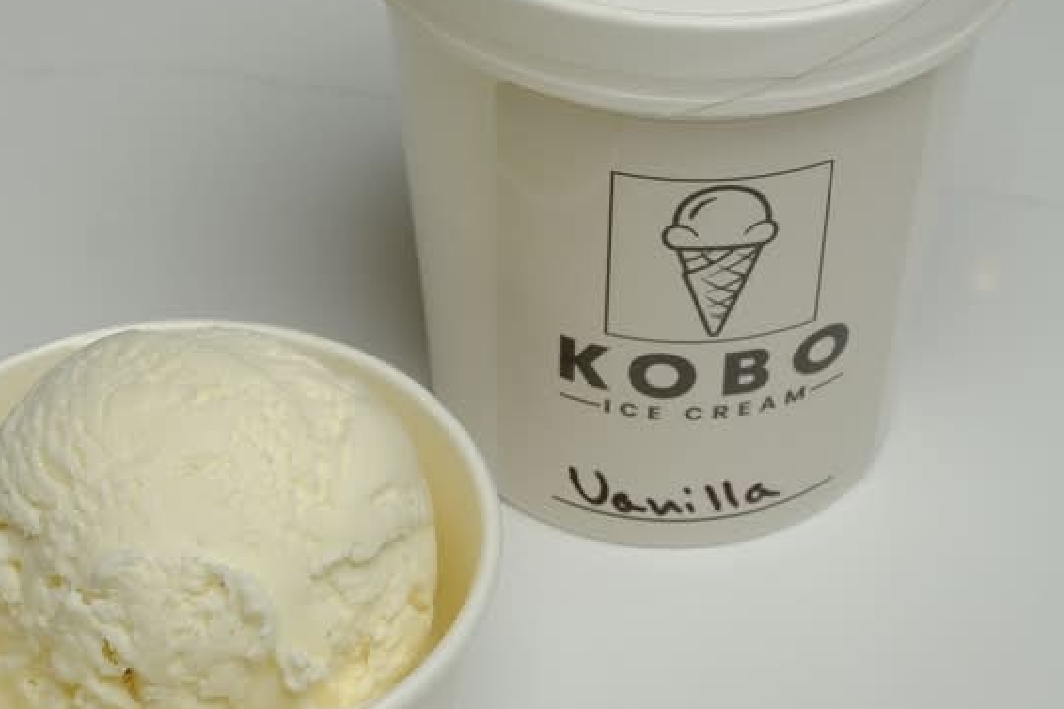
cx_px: 437
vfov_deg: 24.6
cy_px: 313
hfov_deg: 36.1
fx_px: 1625
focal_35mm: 55
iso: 320
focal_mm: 30
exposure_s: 1/160
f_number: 10
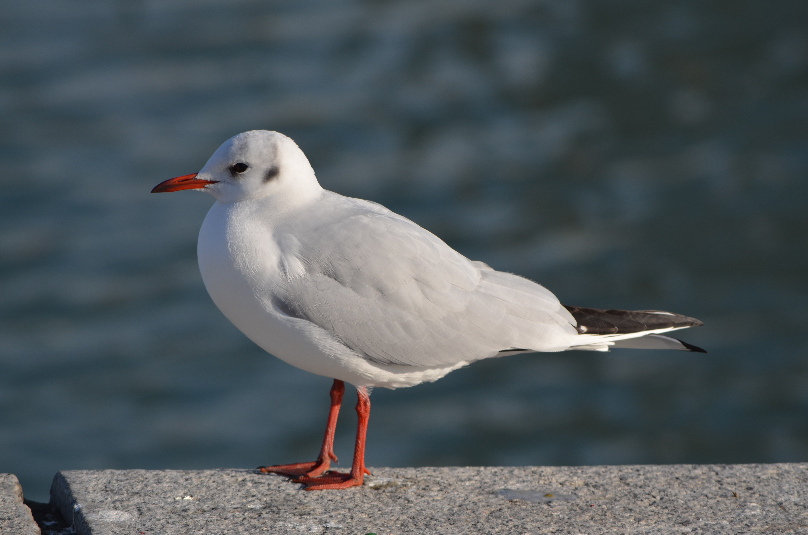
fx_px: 10079
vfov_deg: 3.0
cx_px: 404
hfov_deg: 4.6
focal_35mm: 450
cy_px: 268
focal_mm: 300
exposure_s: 1/800
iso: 200
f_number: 7.1
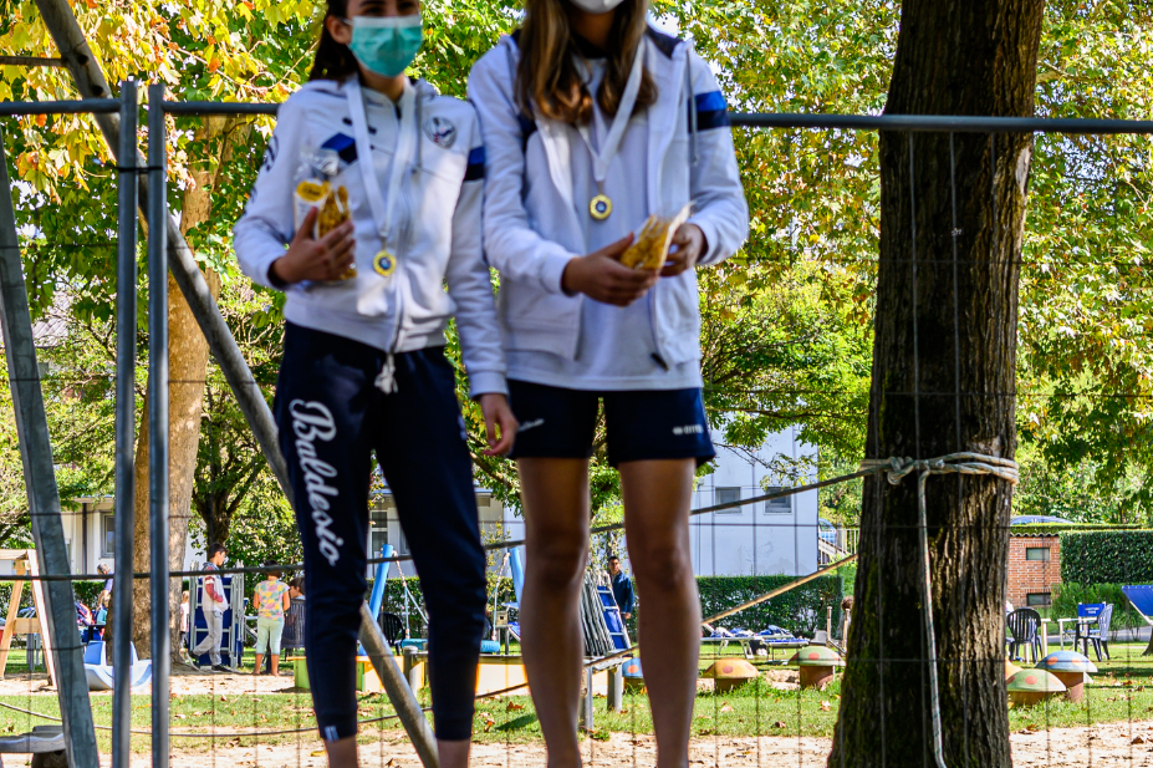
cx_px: 469
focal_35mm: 106
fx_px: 3393
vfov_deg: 12.9
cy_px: 565
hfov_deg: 19.3
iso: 50
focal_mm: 48
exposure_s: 1/100
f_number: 5
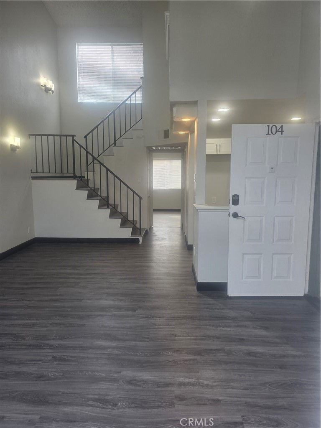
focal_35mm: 23
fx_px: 284
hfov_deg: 58.9
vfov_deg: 73.9
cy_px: 214
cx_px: 160
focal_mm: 6.3
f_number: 1.7
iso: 50
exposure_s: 1/120
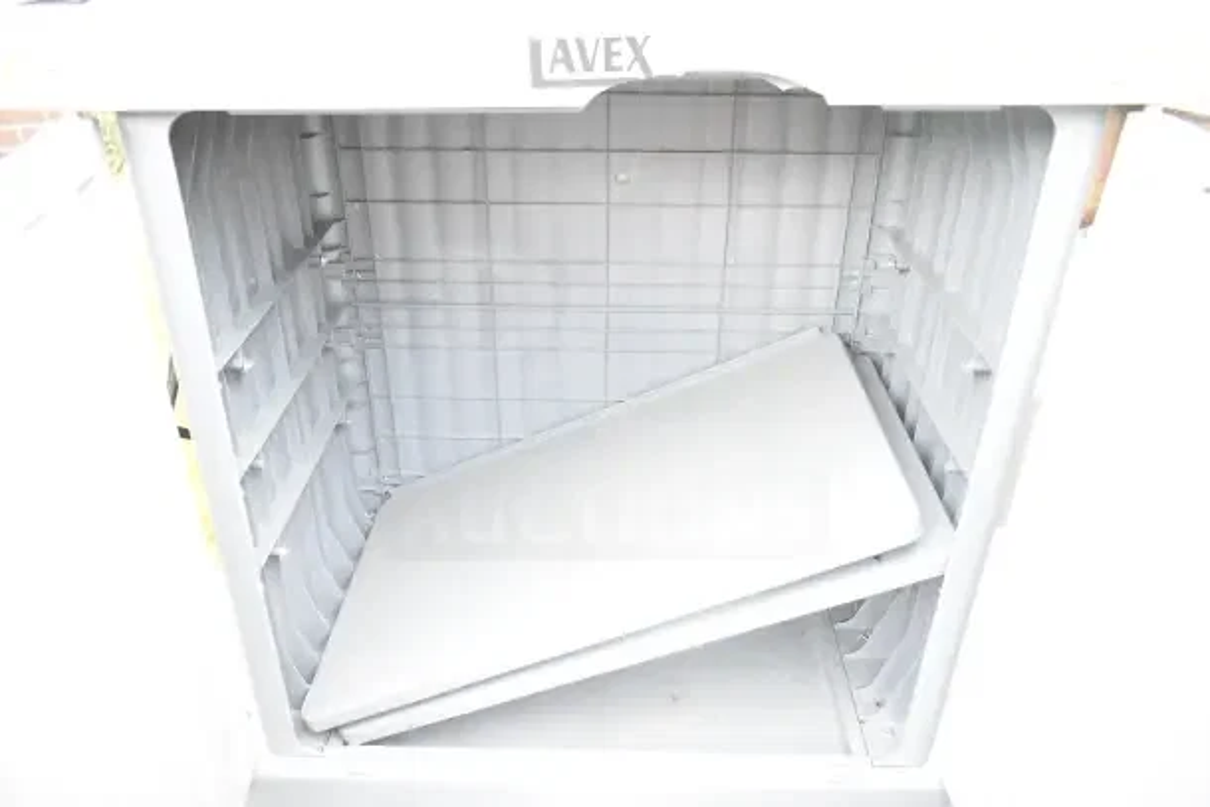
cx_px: 605
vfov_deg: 48.0
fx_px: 908
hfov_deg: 67.4
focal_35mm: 27
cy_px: 404
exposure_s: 1/100
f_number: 5
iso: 1600
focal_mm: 18
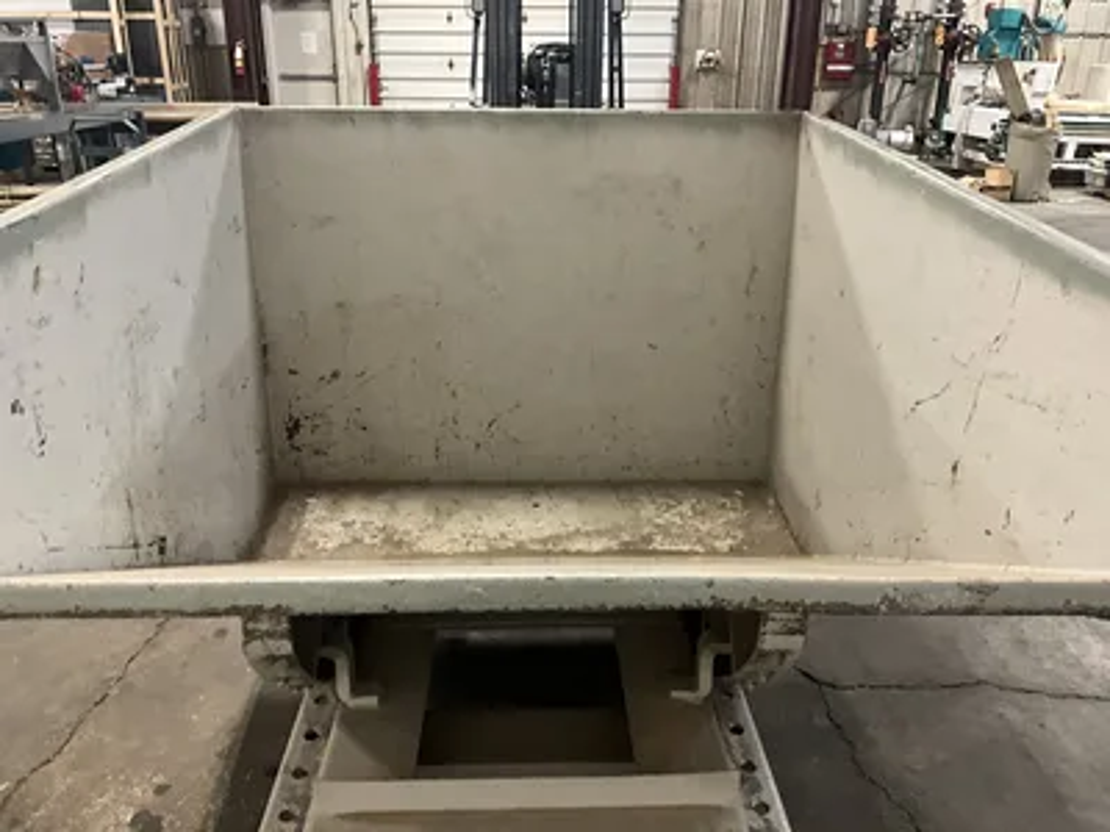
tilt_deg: -23.2
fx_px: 930
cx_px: 555
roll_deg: +0.6
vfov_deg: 48.2
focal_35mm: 29
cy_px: 416
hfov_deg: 61.7
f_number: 1.8
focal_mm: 3
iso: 320
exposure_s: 1/34
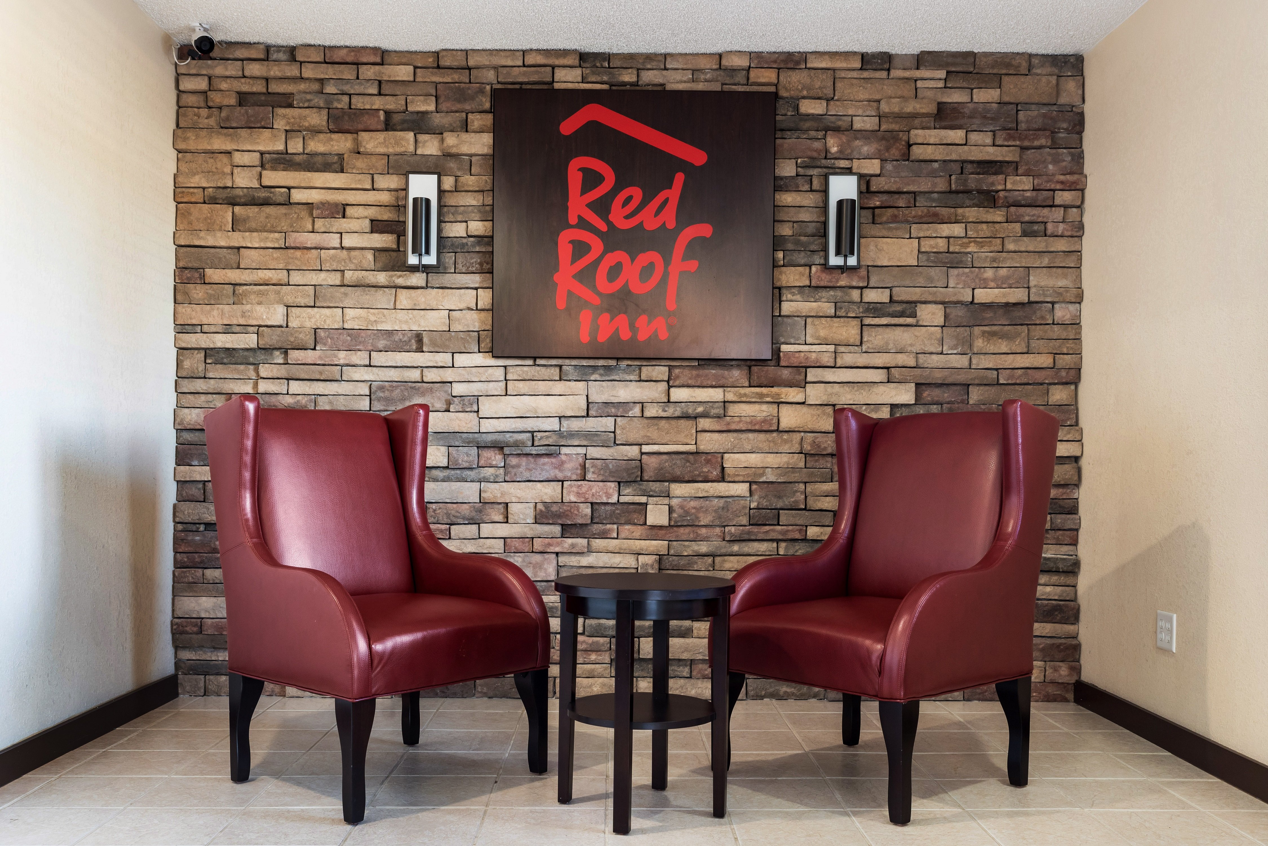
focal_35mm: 34
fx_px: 1198
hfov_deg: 55.8
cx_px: 634
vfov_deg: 38.9
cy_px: 423
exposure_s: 1/6
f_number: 8
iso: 800
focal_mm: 34
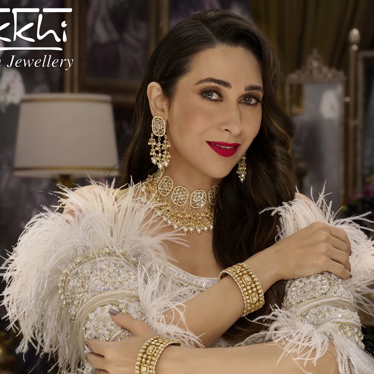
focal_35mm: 135
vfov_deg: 12.9
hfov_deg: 12.9
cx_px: 214
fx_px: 1650
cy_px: 186
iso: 100
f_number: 9
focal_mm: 105
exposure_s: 1/200
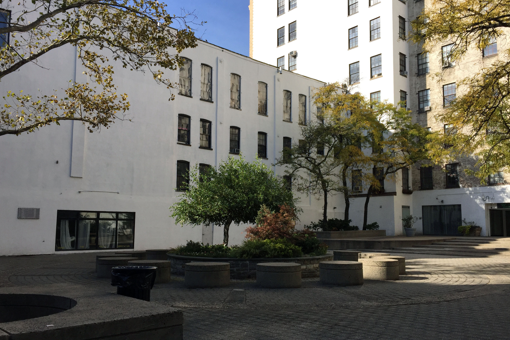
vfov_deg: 42.3
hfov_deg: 60.3
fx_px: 439
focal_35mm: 31
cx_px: 252
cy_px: 183
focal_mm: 4.15
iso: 32
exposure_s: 1/1582
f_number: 2.2
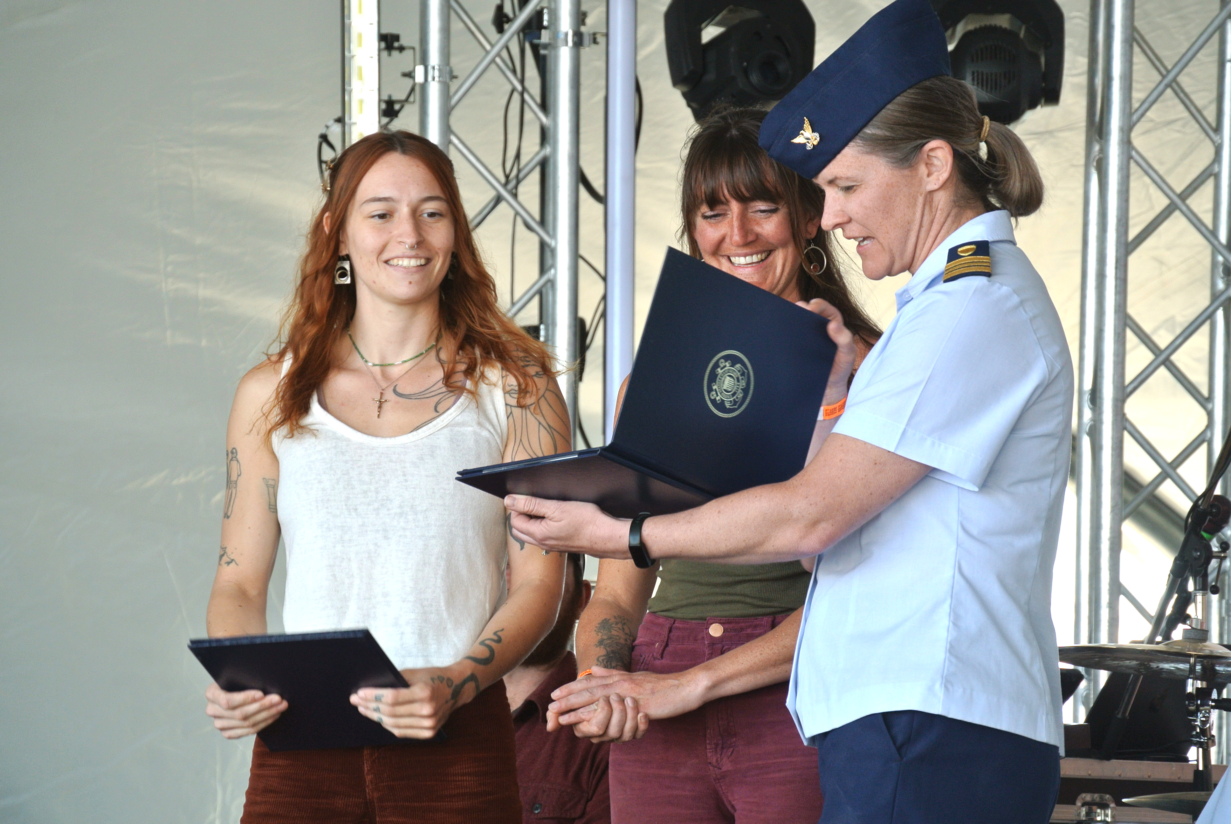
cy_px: 412
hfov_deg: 10.6
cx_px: 616
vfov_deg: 7.1
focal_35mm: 193
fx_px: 6607
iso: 200
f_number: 4.8
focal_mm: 71.6
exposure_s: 1/100
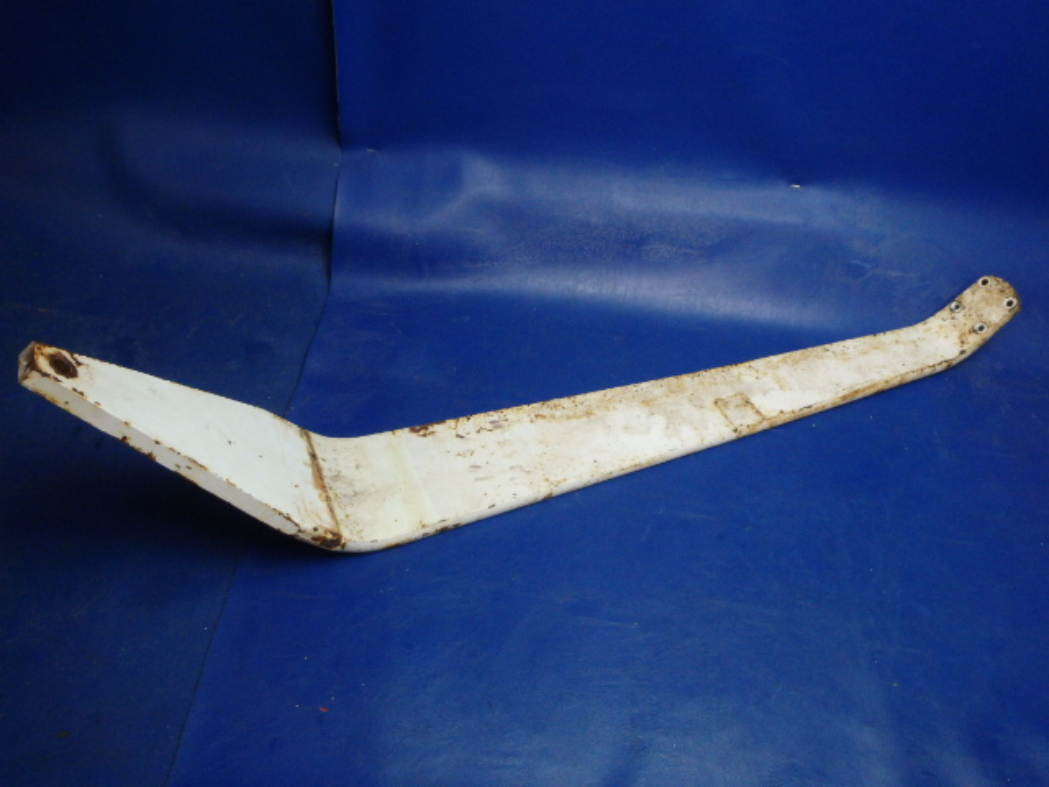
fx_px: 849
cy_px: 394
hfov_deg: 63.4
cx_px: 524
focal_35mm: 28
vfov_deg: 49.7
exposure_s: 1/80
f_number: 3.9
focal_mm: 5
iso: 500
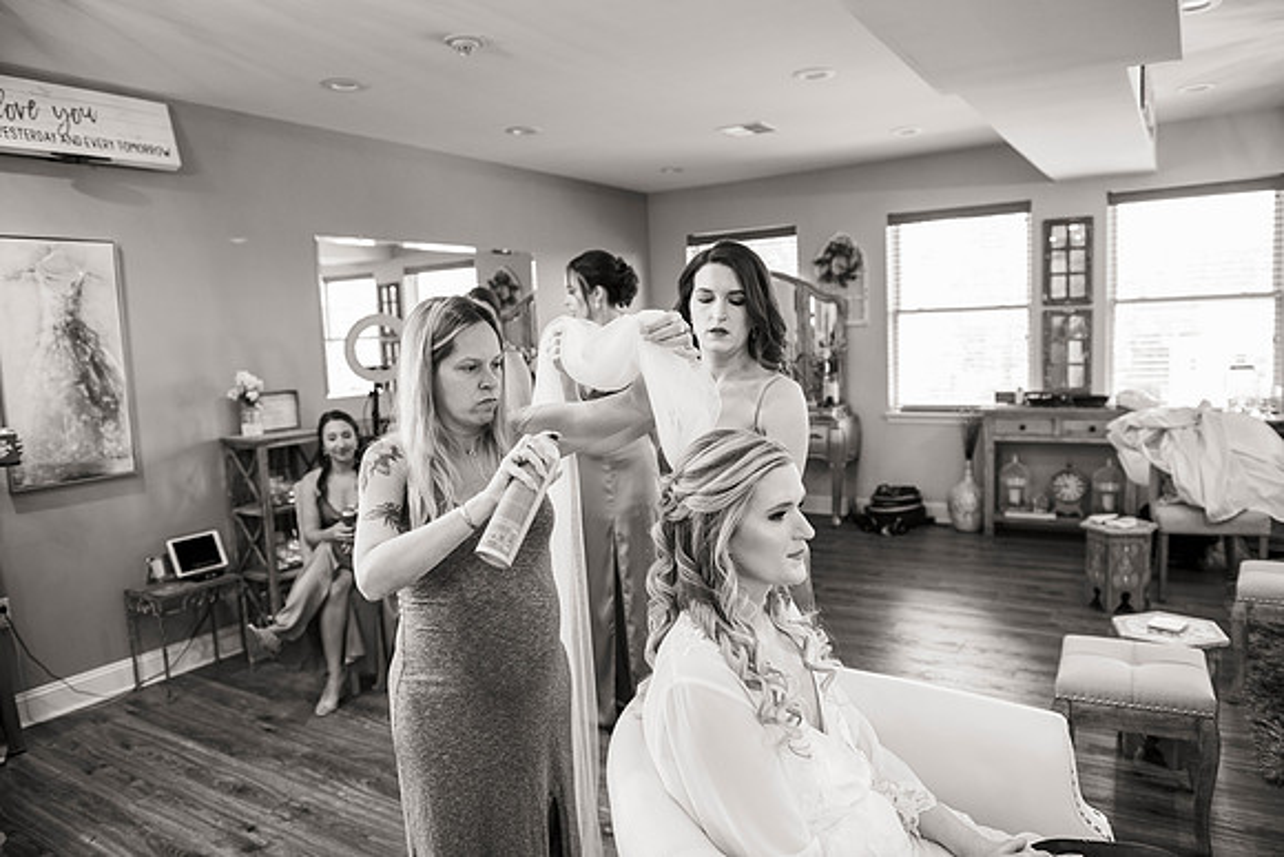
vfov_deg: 53.2
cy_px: 428
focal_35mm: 24
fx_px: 856
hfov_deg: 73.7
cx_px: 642
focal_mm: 24
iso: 1000
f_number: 3.2
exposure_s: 1/125
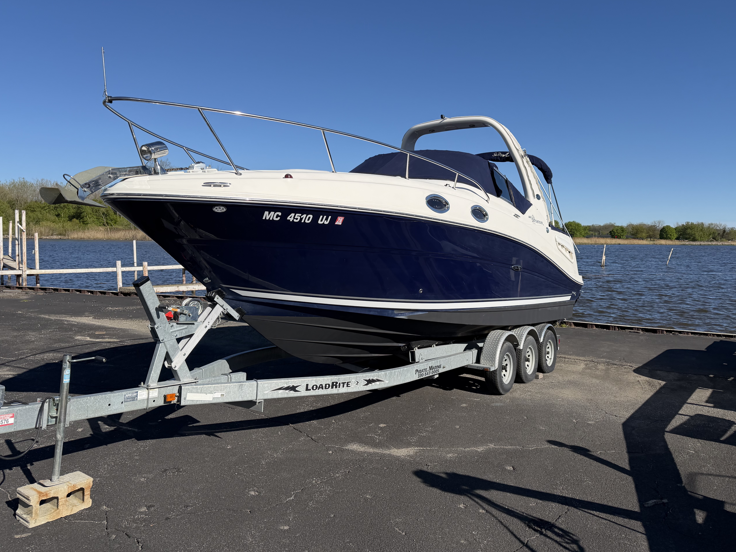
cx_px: 365
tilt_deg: +1.7
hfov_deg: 65.3
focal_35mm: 27
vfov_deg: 51.3
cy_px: 251
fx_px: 574
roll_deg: -0.9
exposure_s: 1/6711
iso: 80
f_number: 1.78
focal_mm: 6.76
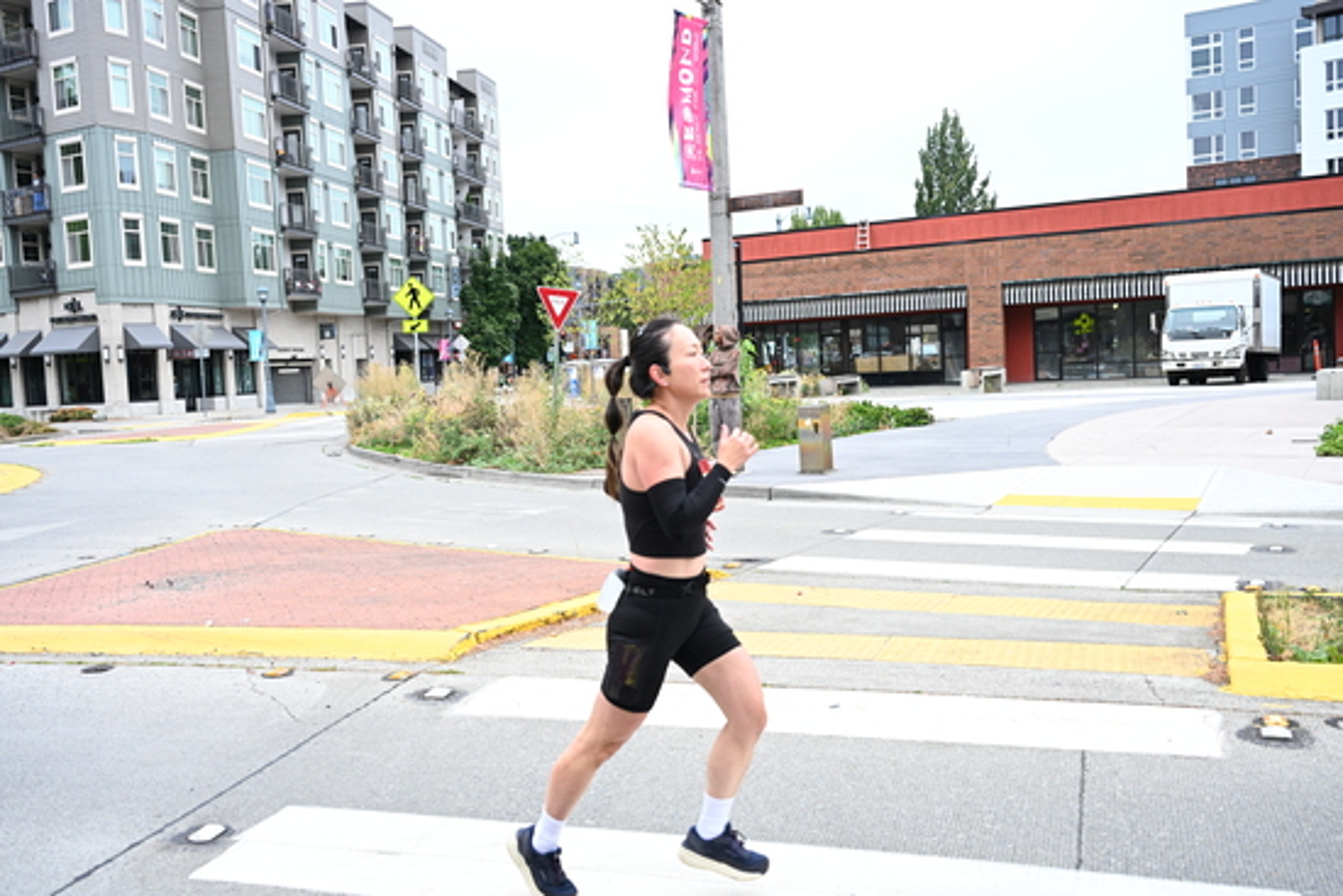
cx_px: 672
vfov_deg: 39.4
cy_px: 448
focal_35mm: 34
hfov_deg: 56.5
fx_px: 1250
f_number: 4
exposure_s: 1/800
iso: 2000
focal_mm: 33.5
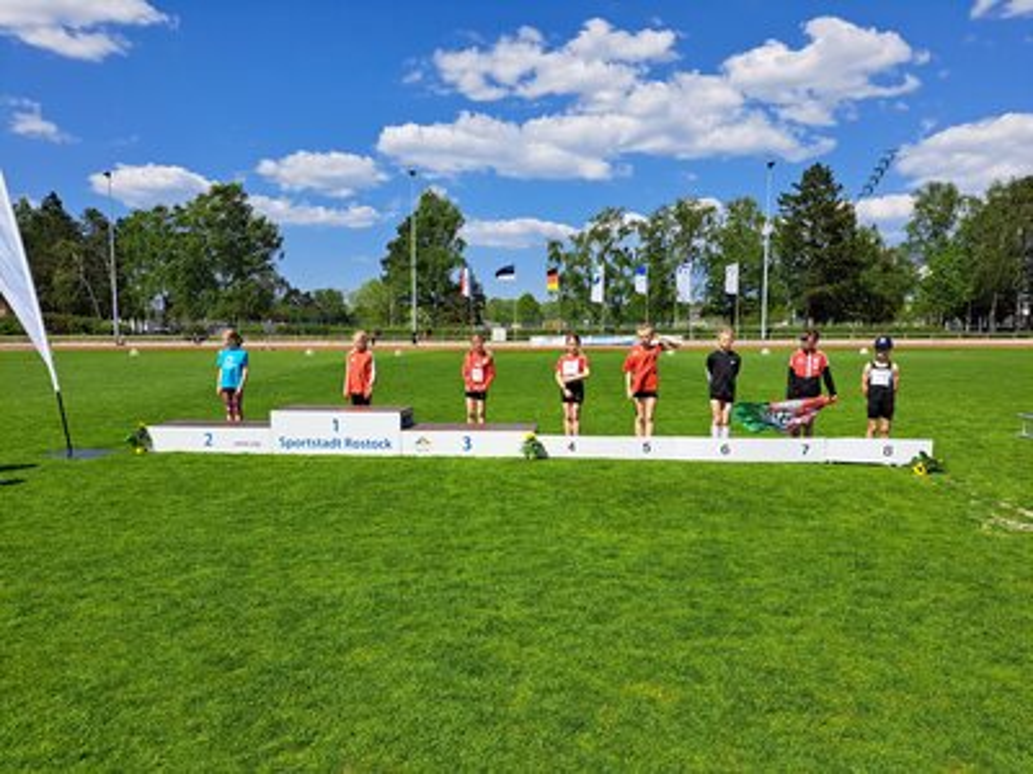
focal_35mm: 24
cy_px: 387
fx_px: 716
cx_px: 516
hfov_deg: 71.6
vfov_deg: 56.8
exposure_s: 1/1988
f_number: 1.8
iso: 50
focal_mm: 5.23
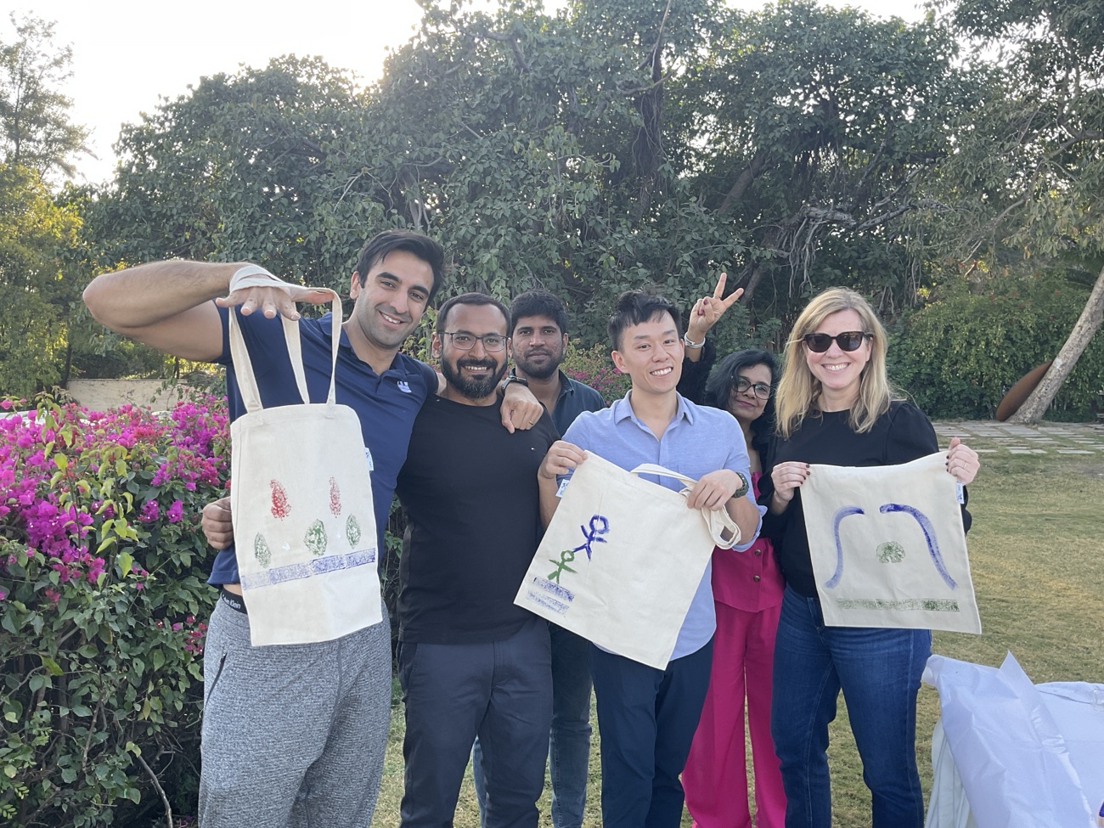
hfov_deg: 61.7
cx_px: 552
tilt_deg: -1.7
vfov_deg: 48.2
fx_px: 925
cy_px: 414
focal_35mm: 29
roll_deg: +1.8
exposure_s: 1/157
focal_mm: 3
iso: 16
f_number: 1.8
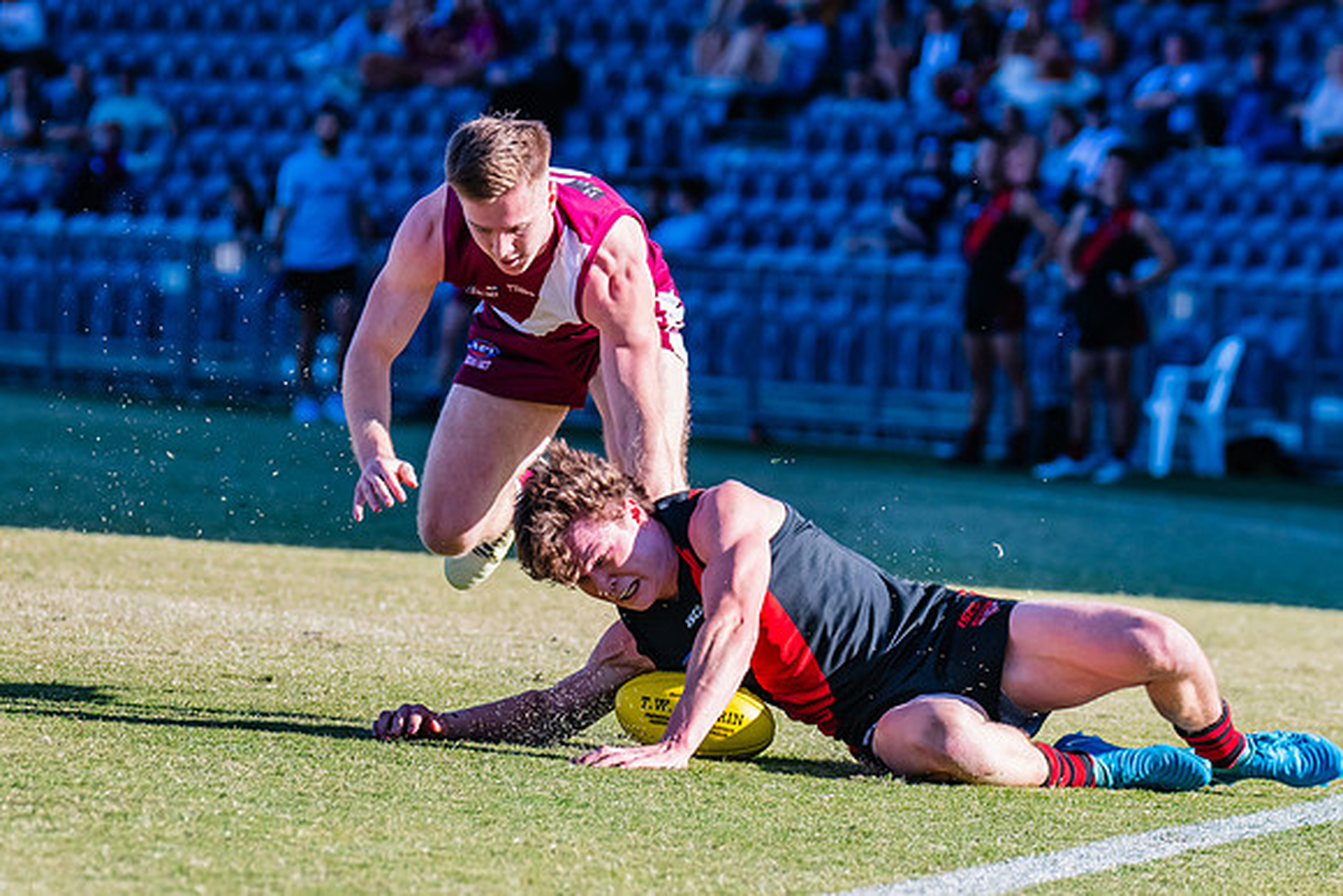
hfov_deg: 6.5
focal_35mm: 318
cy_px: 412
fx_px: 11863
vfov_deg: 4.3
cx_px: 334
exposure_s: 1/2000
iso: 800
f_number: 5.6
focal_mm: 210
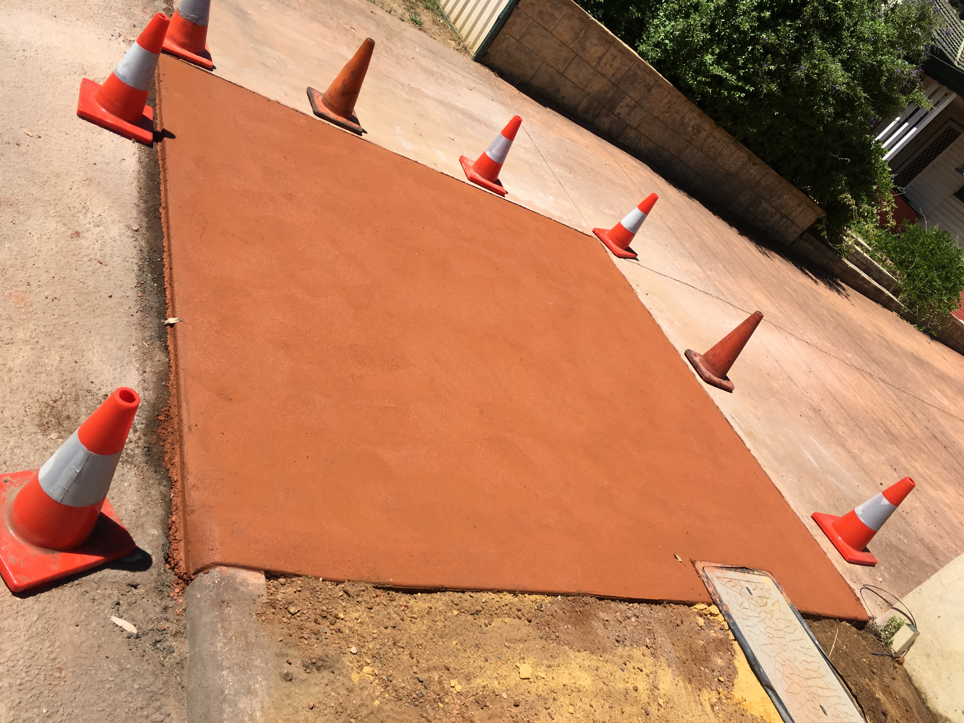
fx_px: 808
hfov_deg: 61.7
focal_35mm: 29
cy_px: 362
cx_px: 482
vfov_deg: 48.2
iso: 25
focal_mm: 4.15
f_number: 2.2
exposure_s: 1/2137
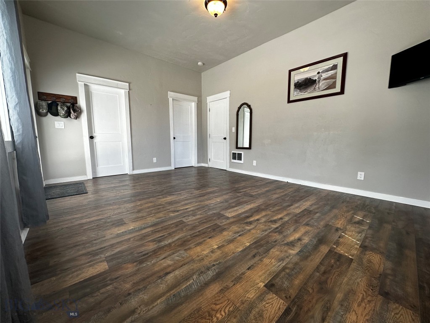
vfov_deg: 85.7
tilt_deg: -7.0
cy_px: 162
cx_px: 215
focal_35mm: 14
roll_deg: -0.6
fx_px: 174
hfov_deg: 102.1
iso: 160
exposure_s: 1/120
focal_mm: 2.22
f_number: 2.2
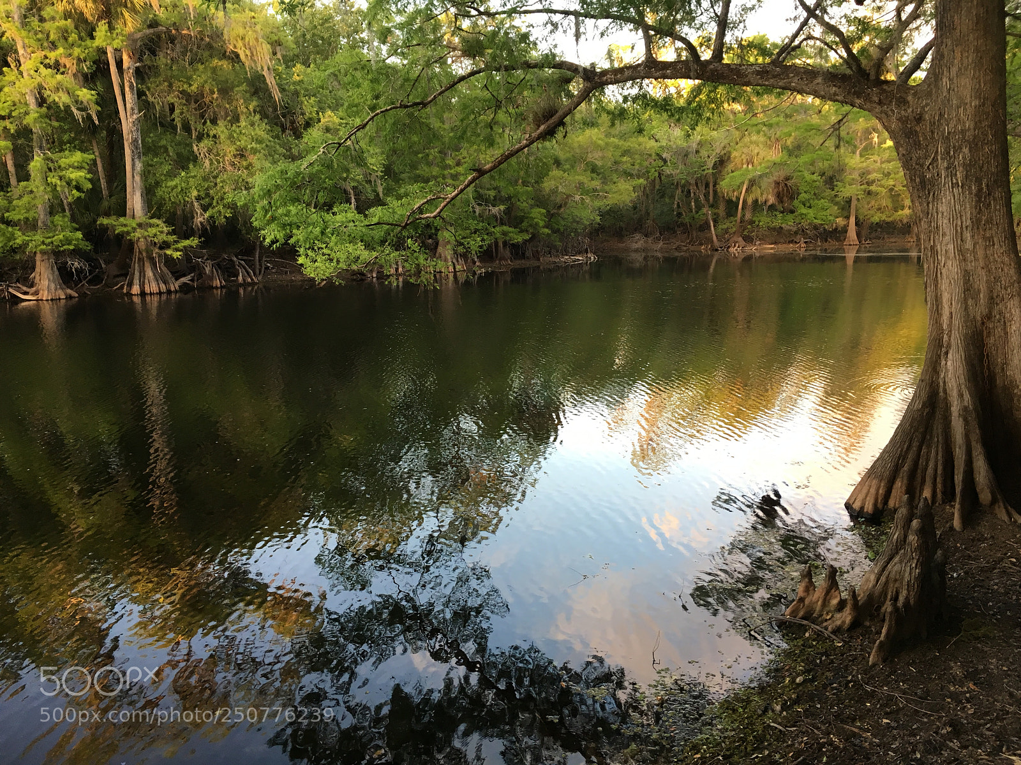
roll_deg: +1.3
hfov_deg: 61.7
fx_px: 855
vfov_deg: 48.2
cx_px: 510
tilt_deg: -10.6
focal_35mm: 29
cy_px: 382
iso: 25
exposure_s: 1/30
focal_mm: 4.15
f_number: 2.2
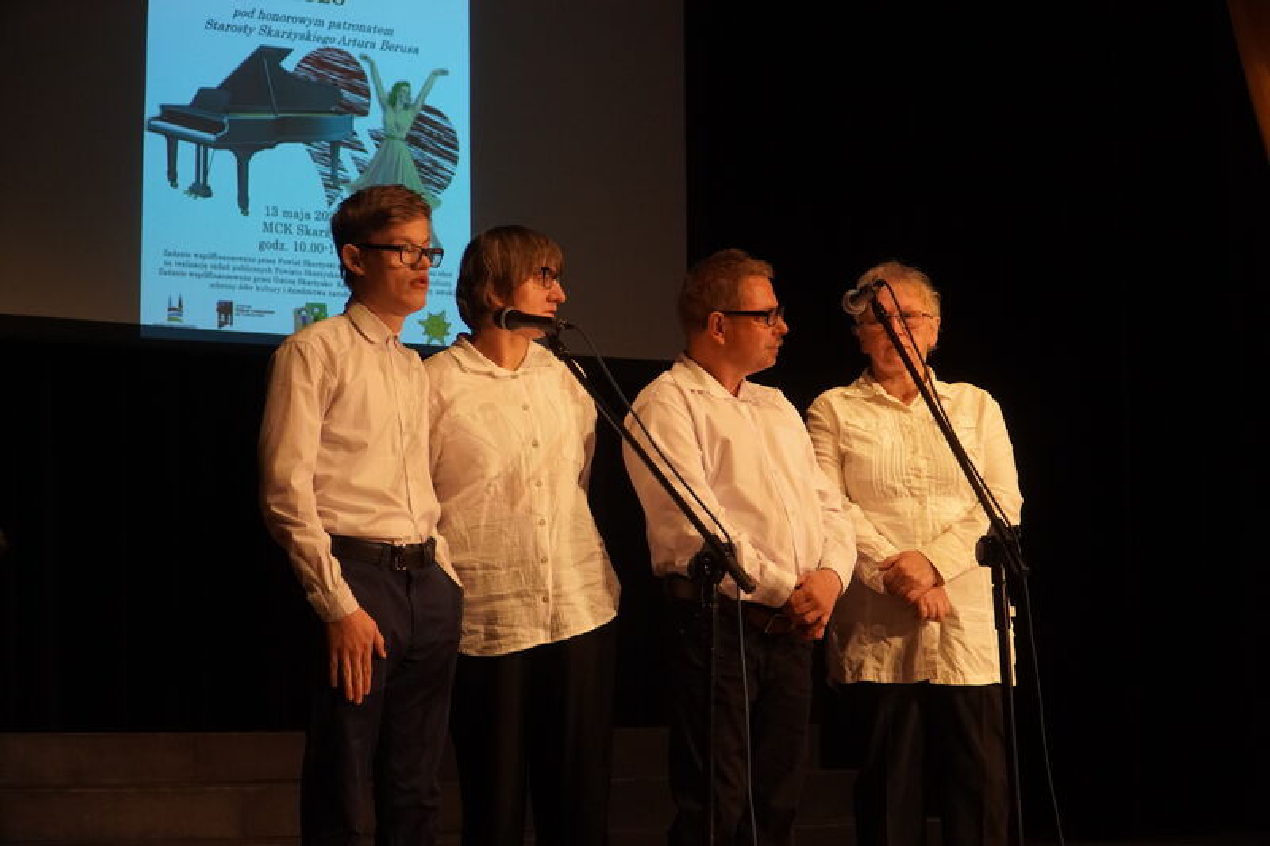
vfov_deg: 20.2
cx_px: 635
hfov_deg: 29.9
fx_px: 2381
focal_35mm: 68
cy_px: 423
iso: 1600
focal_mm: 45
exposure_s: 1/160
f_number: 4
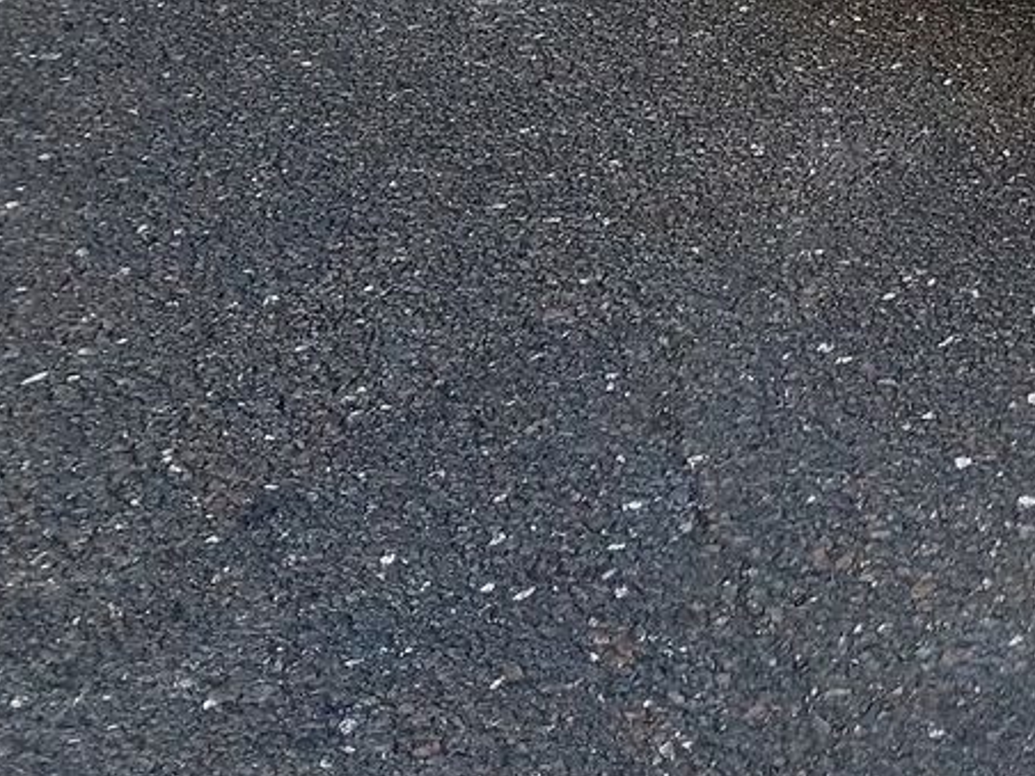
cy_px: -533
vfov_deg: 15.4
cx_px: 1415
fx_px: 2541
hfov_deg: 20.6
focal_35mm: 85
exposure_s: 1/59
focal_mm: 6.7
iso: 50
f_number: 1.8
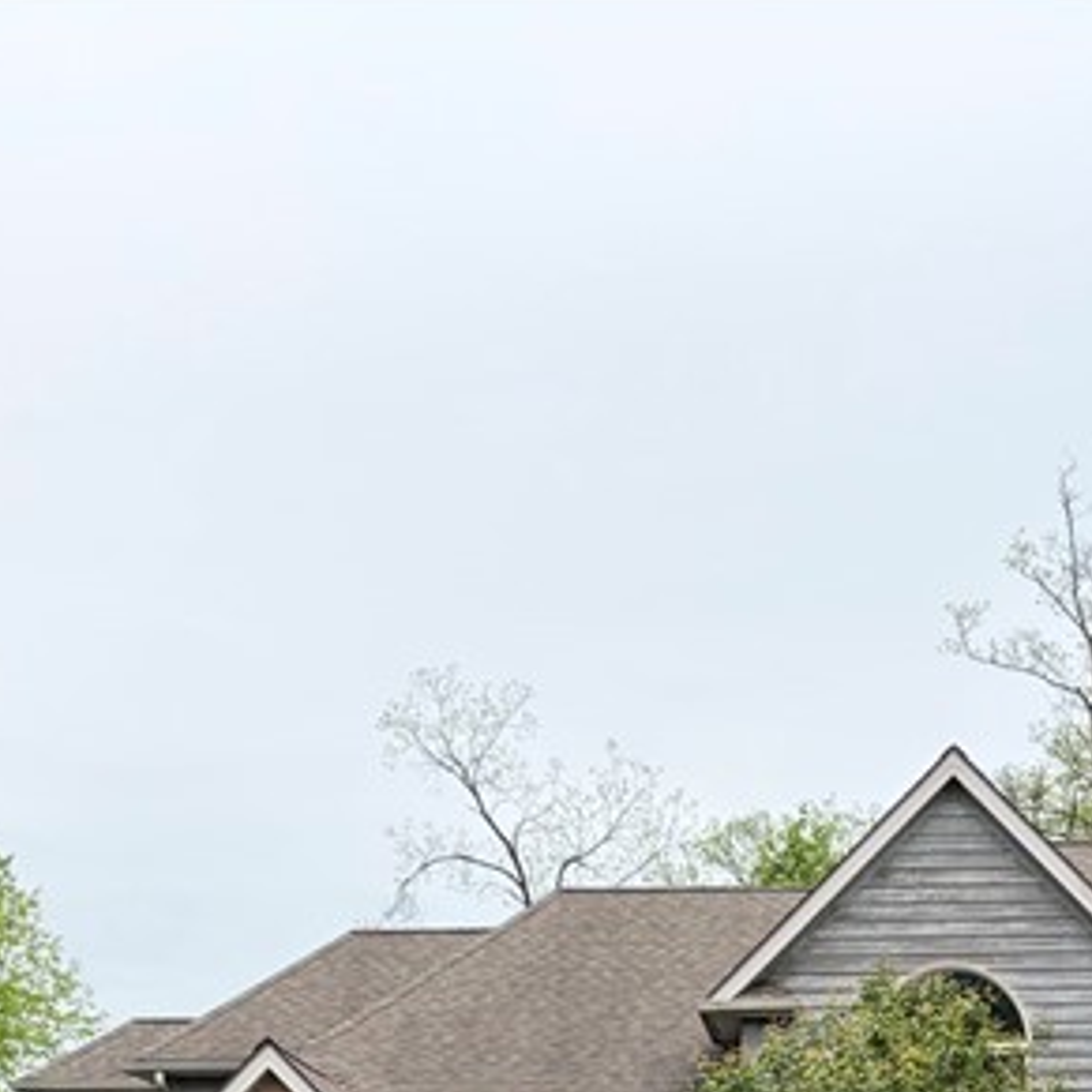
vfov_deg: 19.7
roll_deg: +0.3
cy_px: 1422
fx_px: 2891
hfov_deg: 21.3
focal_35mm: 81
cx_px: 754
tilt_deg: +0.0
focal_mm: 5.96
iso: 50
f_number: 1.6
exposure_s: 1/1155
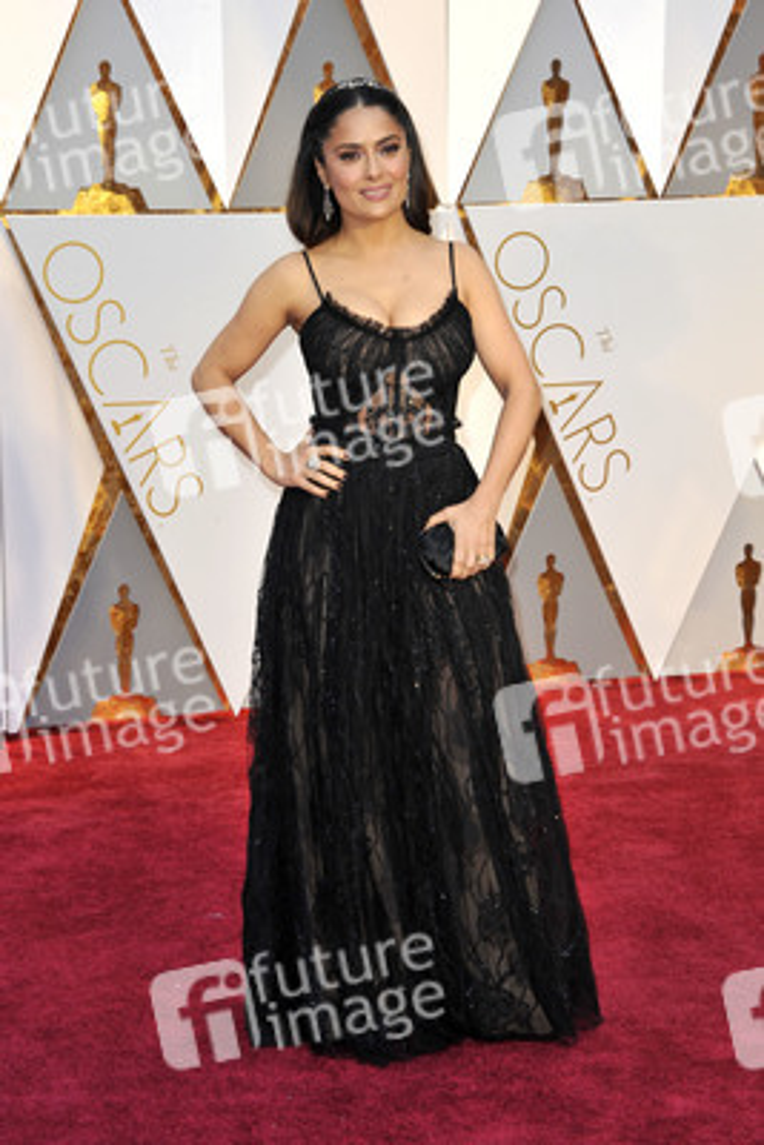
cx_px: 382
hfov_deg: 16.7
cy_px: 572
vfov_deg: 24.8
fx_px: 2608
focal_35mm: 82
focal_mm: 82
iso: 1000
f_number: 7.1
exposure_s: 1/250
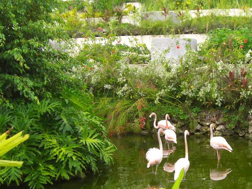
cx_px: 195
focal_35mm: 71
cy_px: 136
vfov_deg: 20.6
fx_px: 517
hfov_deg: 27.0
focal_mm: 6.2
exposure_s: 1/200
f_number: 2.7
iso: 64
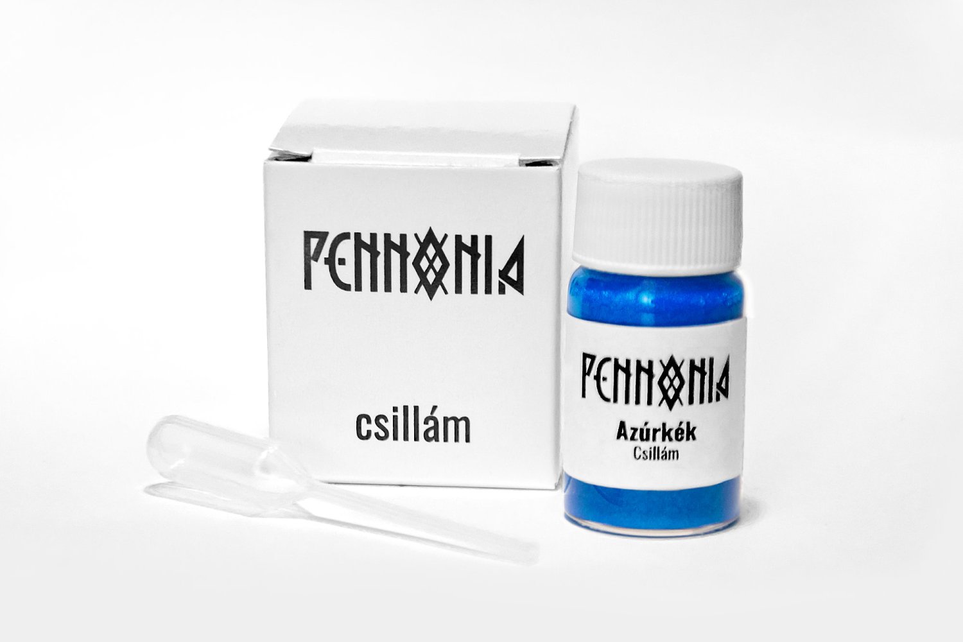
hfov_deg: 18.2
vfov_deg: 12.2
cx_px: 482
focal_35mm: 112
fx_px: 3009
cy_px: 321
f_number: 5.3
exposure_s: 1/60
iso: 1600
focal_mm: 75
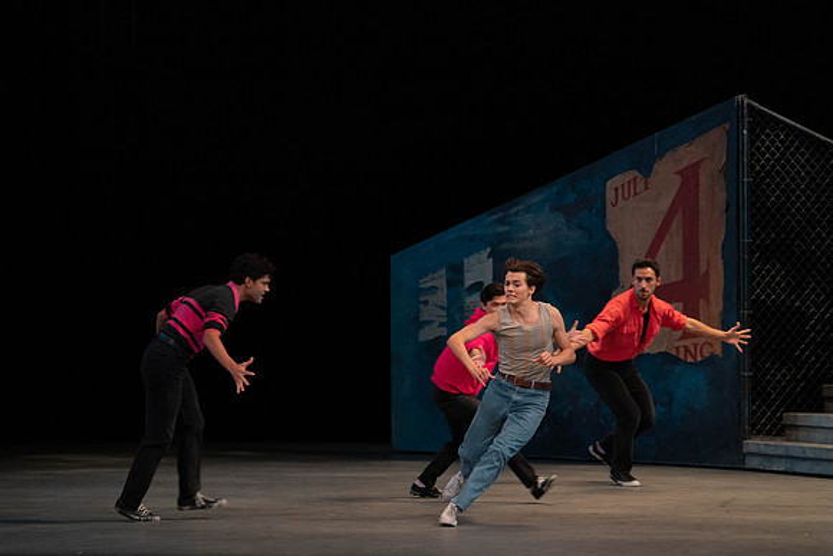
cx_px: 416
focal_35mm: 187
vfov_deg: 7.3
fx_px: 4328
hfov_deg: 11.0
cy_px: 278
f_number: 4.5
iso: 3200
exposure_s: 1/400
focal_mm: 187
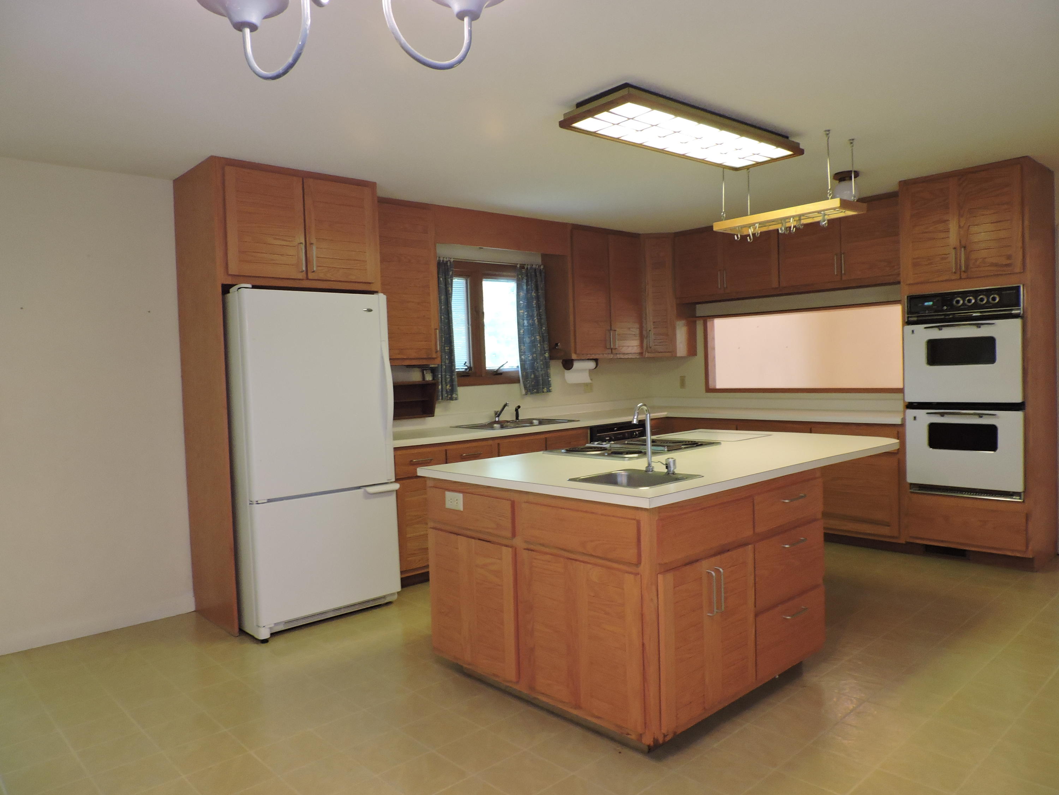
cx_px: 530
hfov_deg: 71.6
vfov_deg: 56.8
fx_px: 734
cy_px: 398
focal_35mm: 24
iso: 400
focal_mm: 4.3
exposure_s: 1/25
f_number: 3
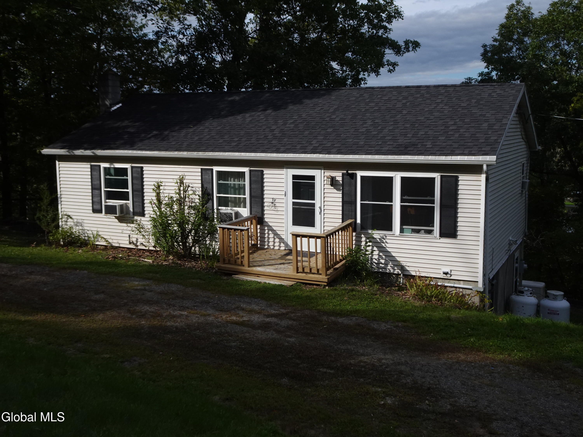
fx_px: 606
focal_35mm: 36
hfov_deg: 51.4
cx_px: 292
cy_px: 218
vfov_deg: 39.7
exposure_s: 1/800
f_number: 4
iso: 80
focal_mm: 6.08
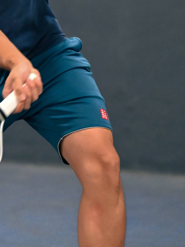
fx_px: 2822
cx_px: -38
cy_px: -12
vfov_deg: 5.0
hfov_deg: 3.7
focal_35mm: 396
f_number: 2.8
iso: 6400
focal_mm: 130
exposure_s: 1/800
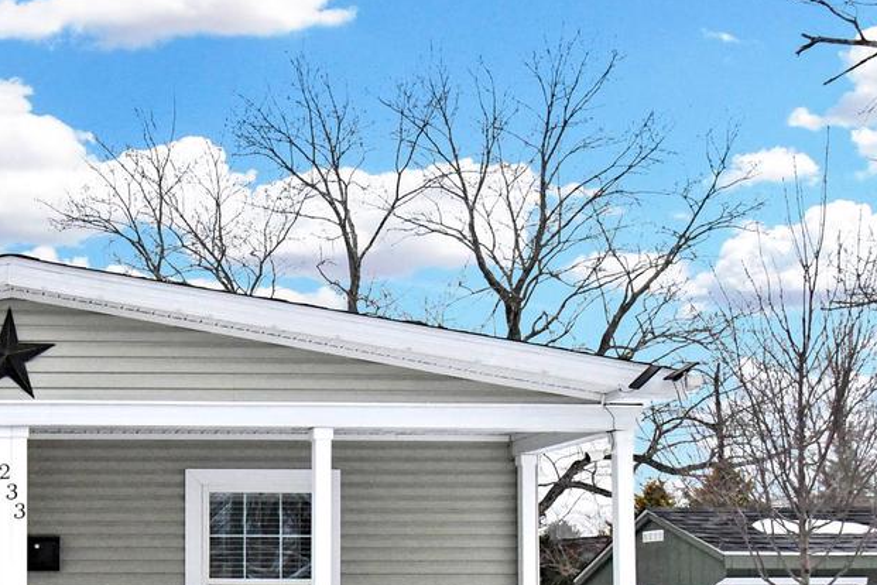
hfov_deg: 35.8
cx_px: 41
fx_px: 1242
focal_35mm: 51
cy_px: 537
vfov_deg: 25.6
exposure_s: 1/6400
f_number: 8
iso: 4000
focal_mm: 15
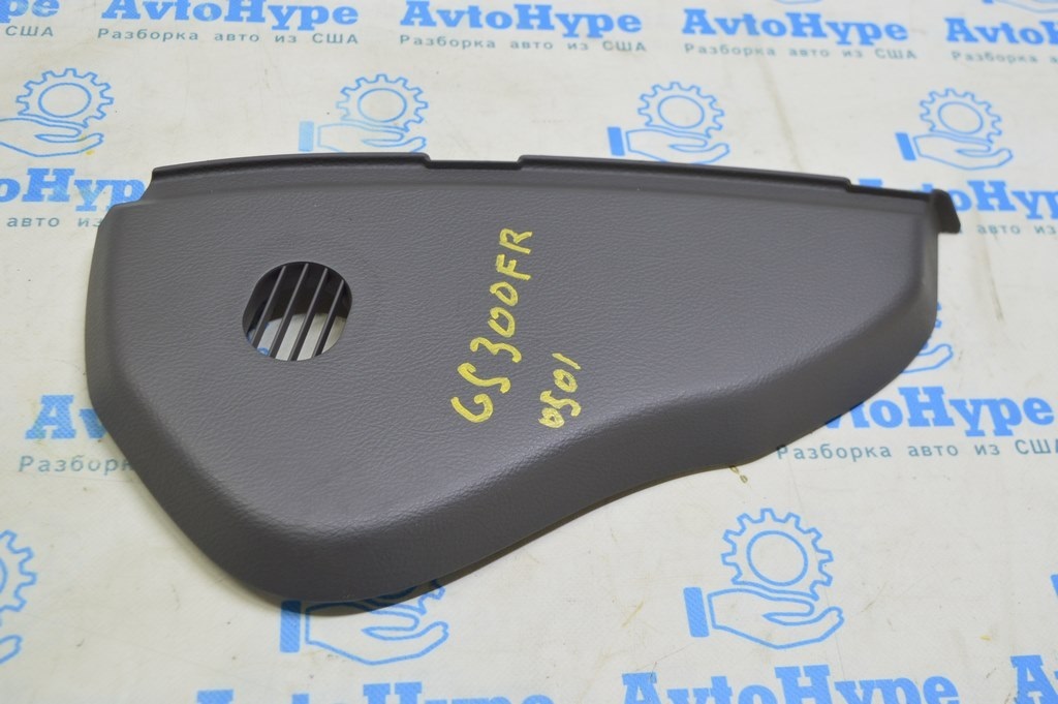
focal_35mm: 45
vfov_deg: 29.8
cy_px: 352
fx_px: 1321
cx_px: 529
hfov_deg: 43.6
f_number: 5.6
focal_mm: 30
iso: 400
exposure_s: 1/20
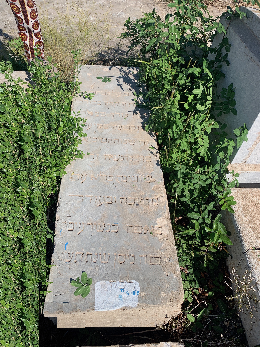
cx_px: 130
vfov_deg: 67.3
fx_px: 260
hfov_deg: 53.1
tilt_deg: -48.2
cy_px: 174
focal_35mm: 26
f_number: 1.8
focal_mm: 4.25
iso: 25
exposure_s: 1/2994
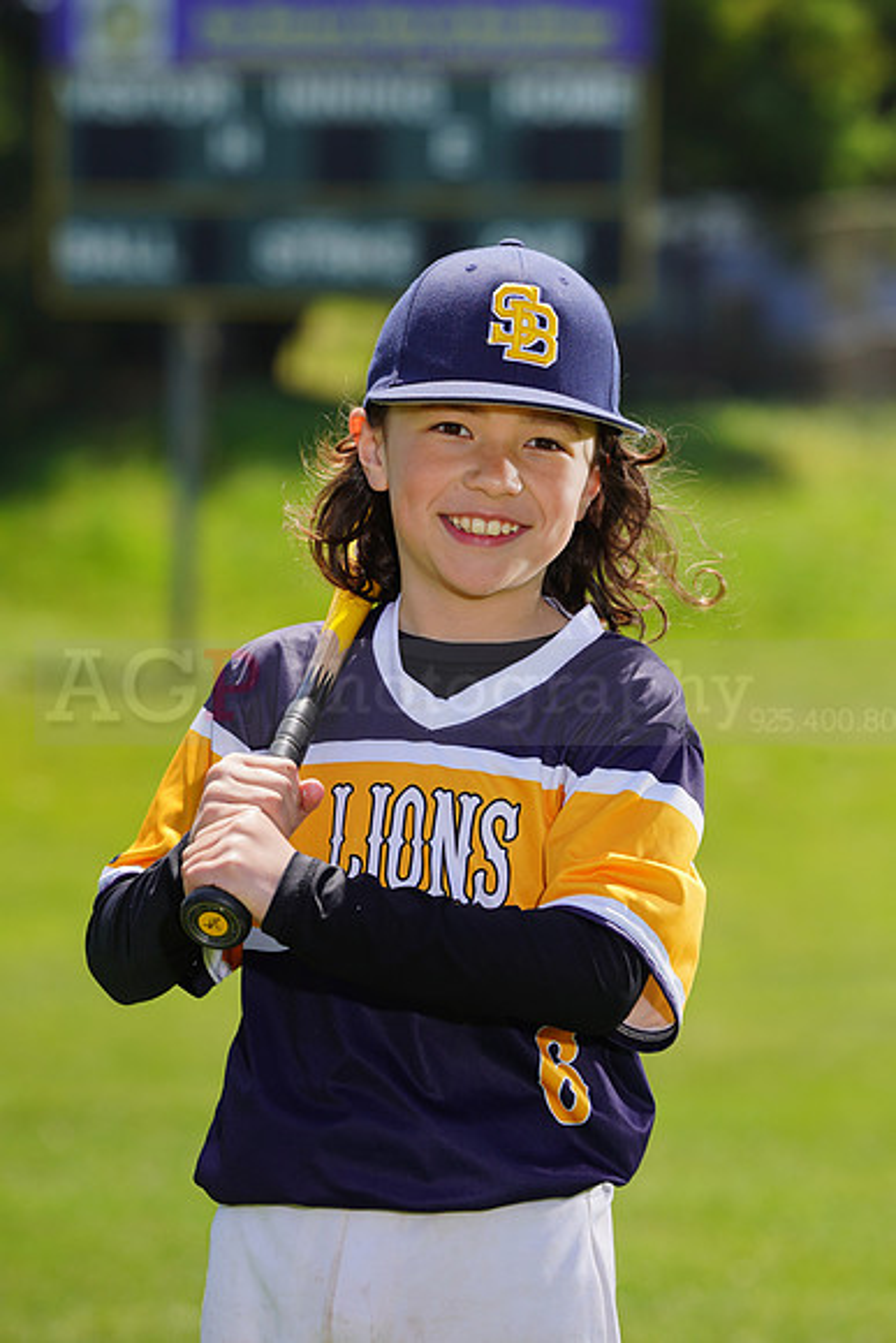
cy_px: 672
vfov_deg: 8.3
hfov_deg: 5.6
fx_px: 9215
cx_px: 448
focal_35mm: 247
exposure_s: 1/250
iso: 100
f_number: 8
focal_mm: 247
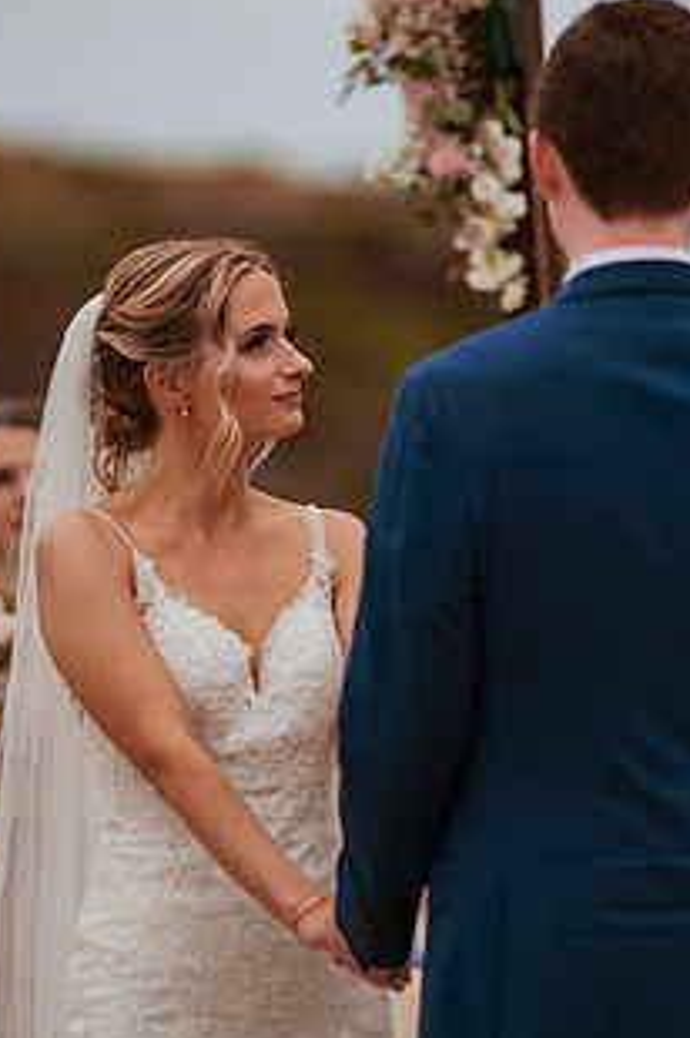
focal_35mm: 196
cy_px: 472
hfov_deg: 7.0
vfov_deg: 10.5
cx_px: 451
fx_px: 5647
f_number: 1.8
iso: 500
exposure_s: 1/3200
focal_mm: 135
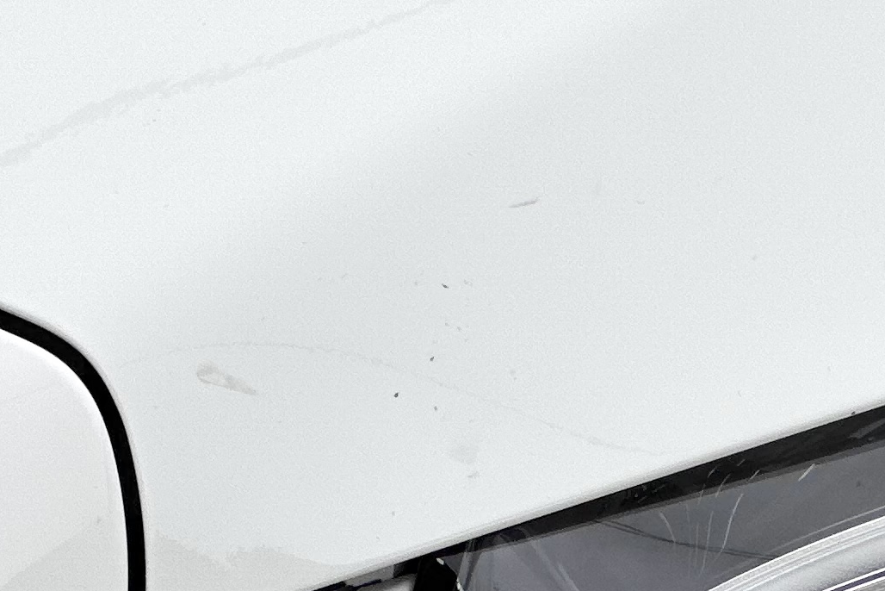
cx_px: 1189
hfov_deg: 6.5
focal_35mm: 314
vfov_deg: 4.4
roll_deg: +0.3
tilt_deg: -24.0
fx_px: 7721
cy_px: 697
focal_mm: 9
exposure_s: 1/119
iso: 20
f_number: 2.8
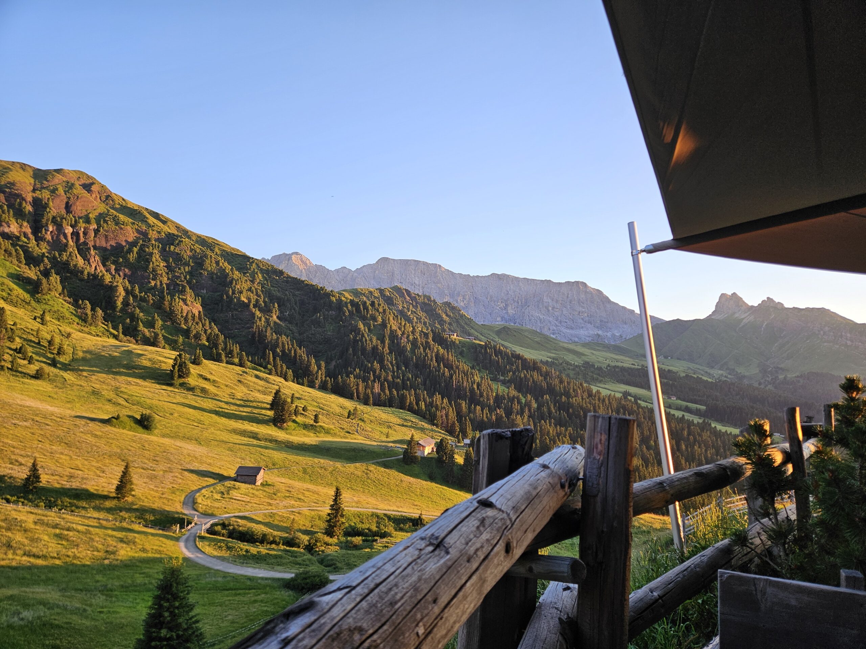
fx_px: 575
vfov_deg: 58.9
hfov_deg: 73.9
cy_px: 324
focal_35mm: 23
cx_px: 433
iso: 32
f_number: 1.8
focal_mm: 5.4
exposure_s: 1/180
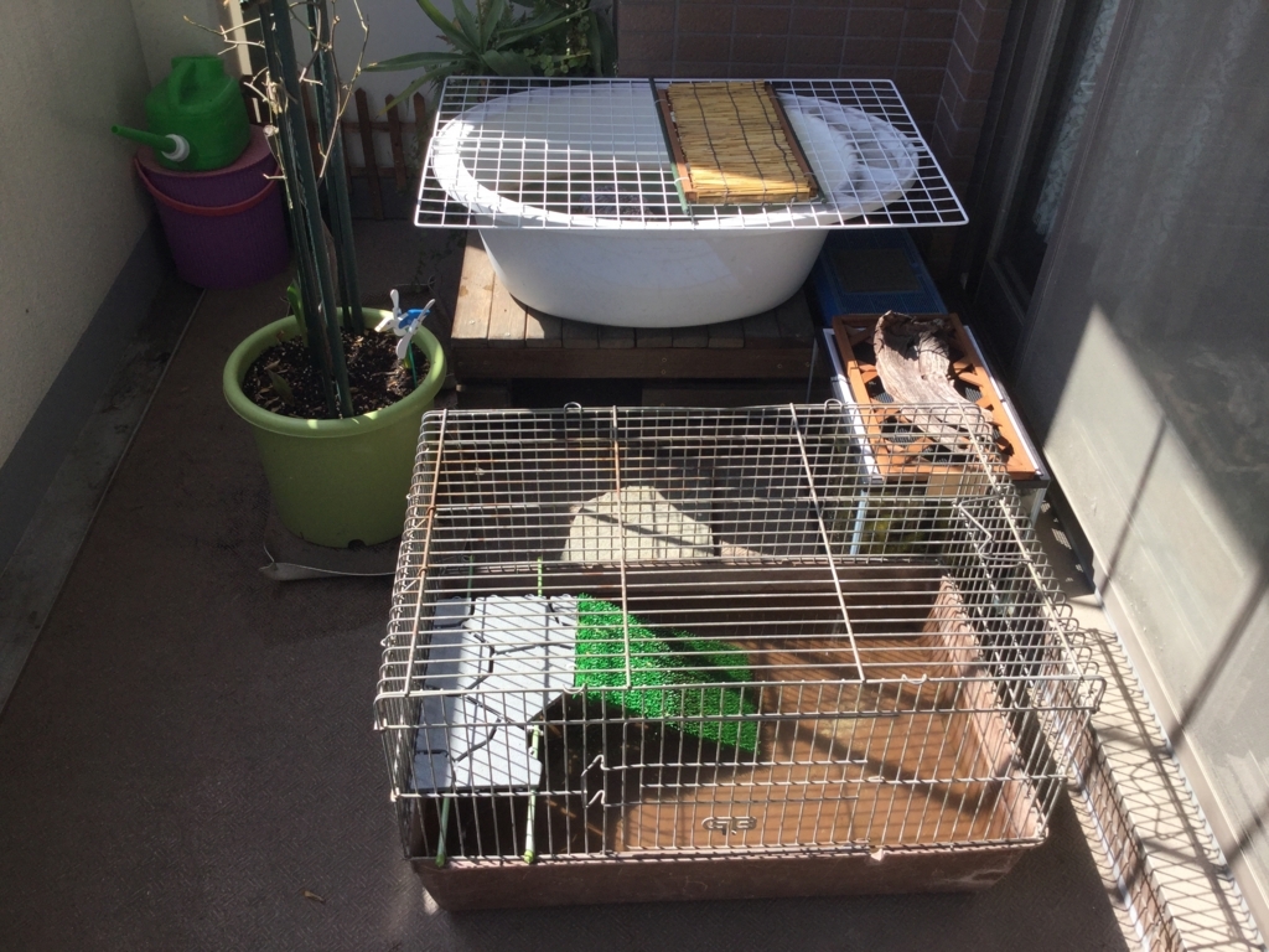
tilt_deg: -42.0
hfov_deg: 58.4
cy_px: 476
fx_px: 1136
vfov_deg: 45.4
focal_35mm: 31
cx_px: 634
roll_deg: -1.4
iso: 25
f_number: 2.4
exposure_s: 1/440
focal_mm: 3.3
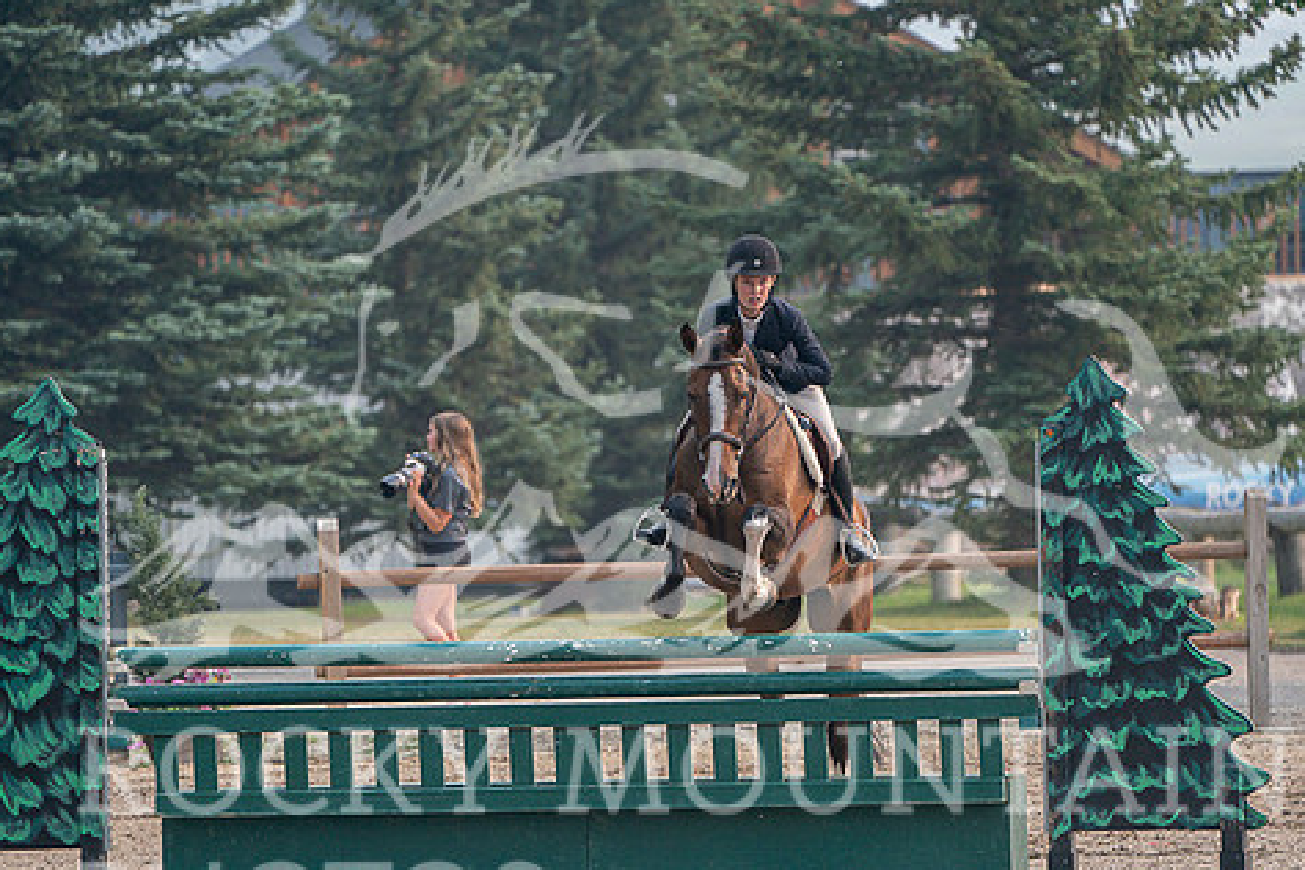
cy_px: 522
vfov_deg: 3.3
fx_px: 15043
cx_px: 697
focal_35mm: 415
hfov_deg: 5.0
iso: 500
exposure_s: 1/800
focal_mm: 339
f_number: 5.6
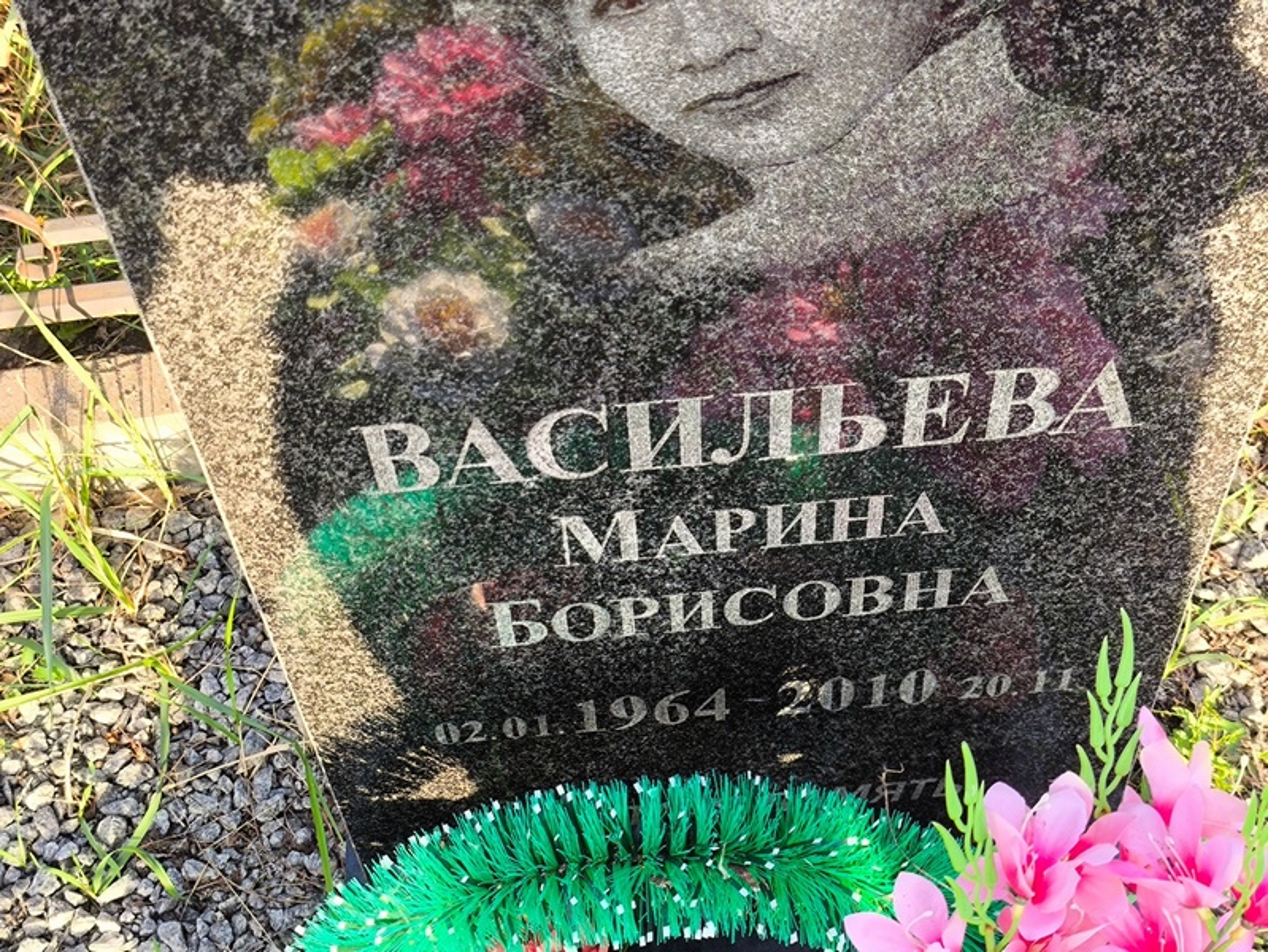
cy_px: 476
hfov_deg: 38.2
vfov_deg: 29.1
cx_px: 634
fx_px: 1832
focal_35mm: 50
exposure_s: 1/170
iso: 50
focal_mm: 4.71
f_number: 1.7
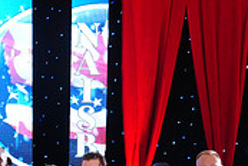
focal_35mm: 97
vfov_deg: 13.5
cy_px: 233
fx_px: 669
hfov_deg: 19.4
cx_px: -70
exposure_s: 1/200
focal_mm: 29
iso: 4000
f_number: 4
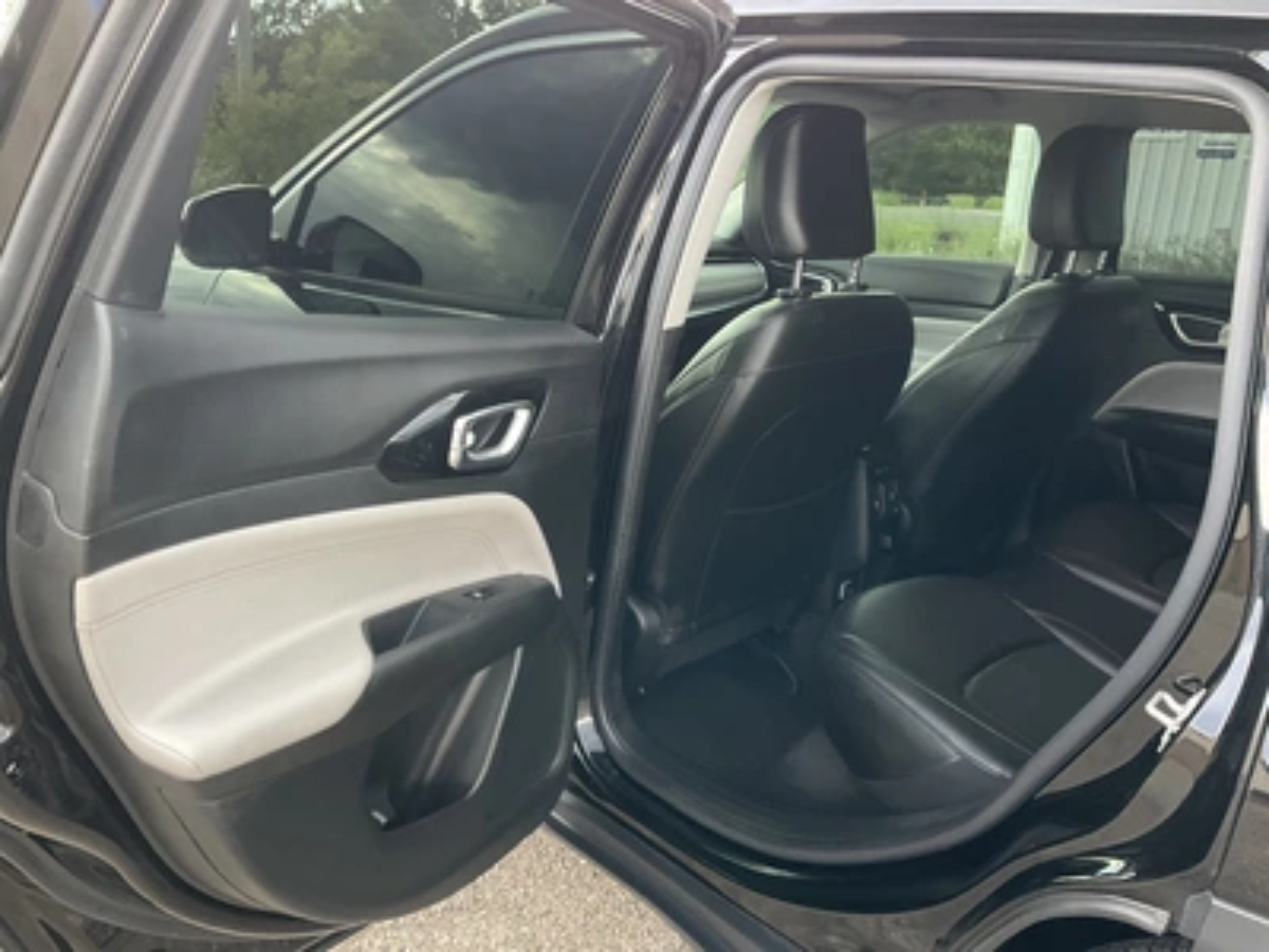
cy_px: 476
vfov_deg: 48.2
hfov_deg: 61.7
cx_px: 634
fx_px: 1063
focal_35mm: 29
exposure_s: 1/60
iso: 125
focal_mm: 3
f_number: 1.8
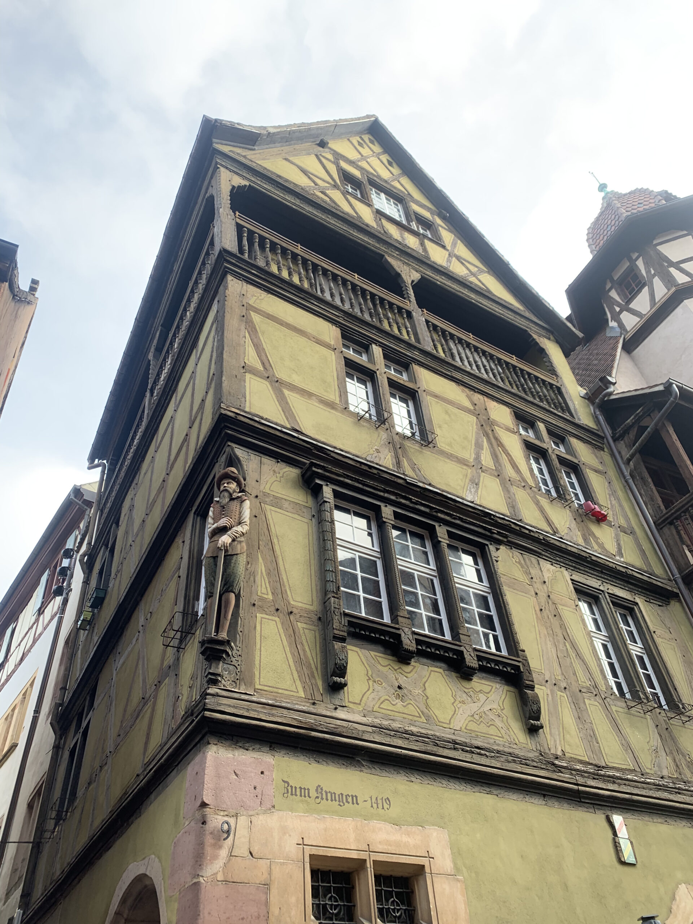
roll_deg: +5.3
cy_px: 462
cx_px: 346
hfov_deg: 53.1
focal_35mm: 26
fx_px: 694
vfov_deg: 67.3
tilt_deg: +44.6
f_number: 1.8
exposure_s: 1/128
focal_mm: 4.25
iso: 25
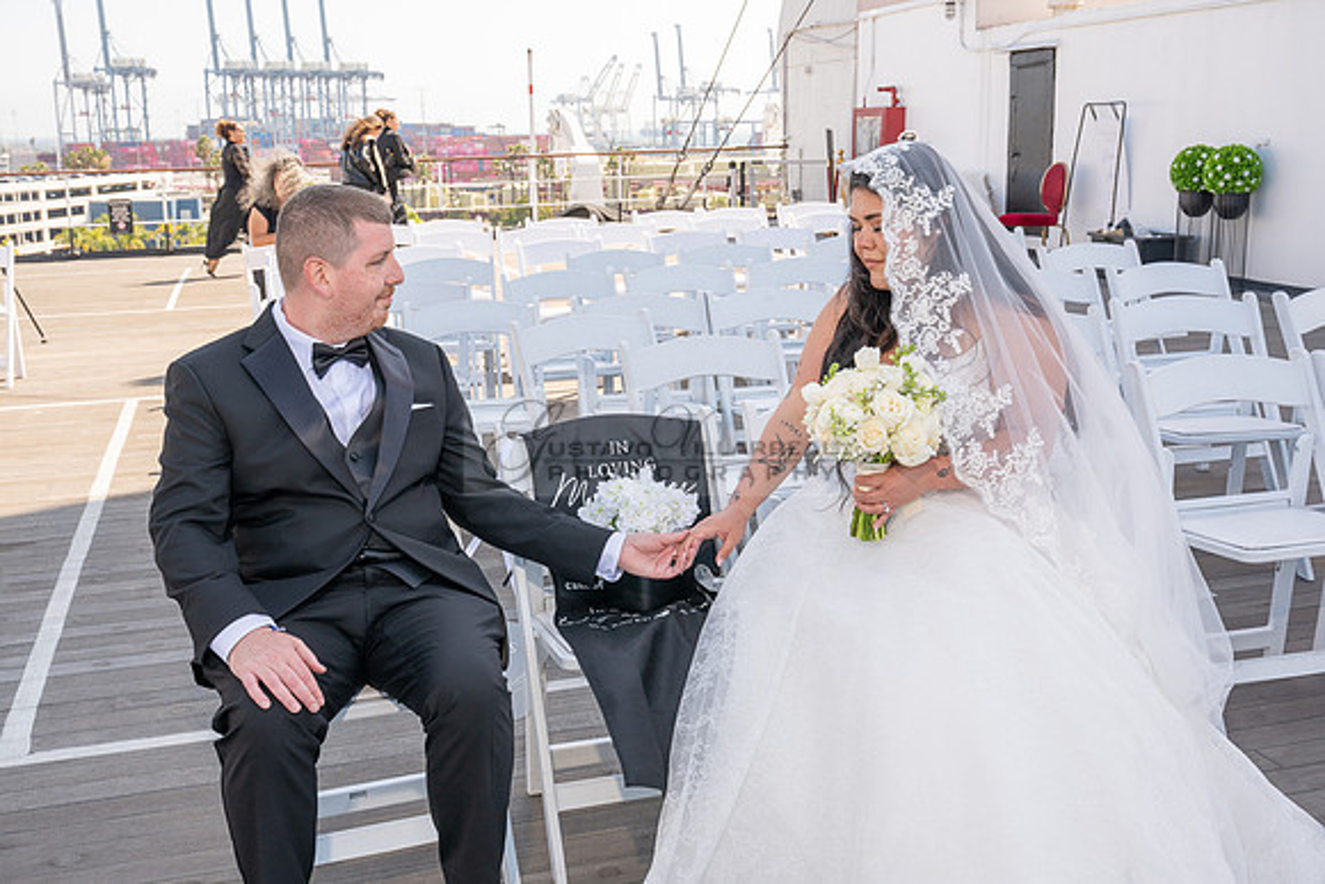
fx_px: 1436
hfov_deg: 49.5
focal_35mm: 39
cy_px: 442
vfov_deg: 34.2
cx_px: 662
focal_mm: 39
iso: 200
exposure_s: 1/200
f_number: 9
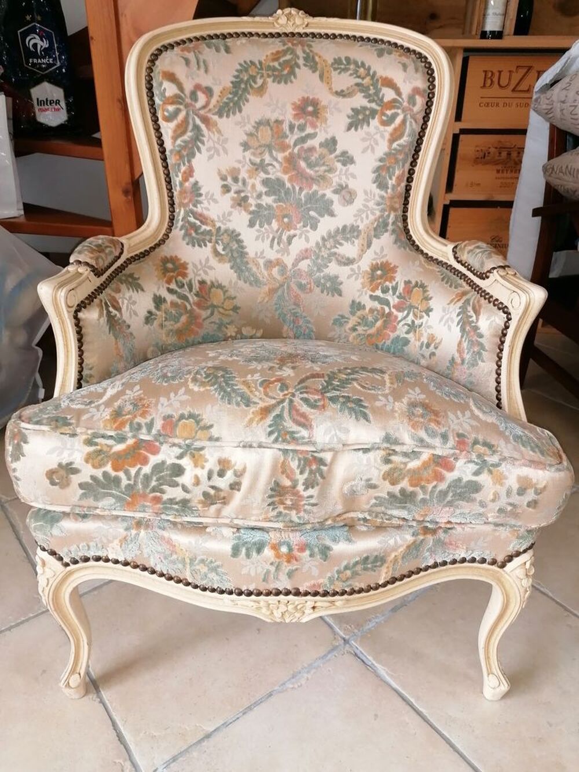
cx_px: 290
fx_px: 602
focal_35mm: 27
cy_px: 386
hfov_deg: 51.4
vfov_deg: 65.3
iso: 125
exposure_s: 1/33.3
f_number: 1.8
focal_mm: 4.75
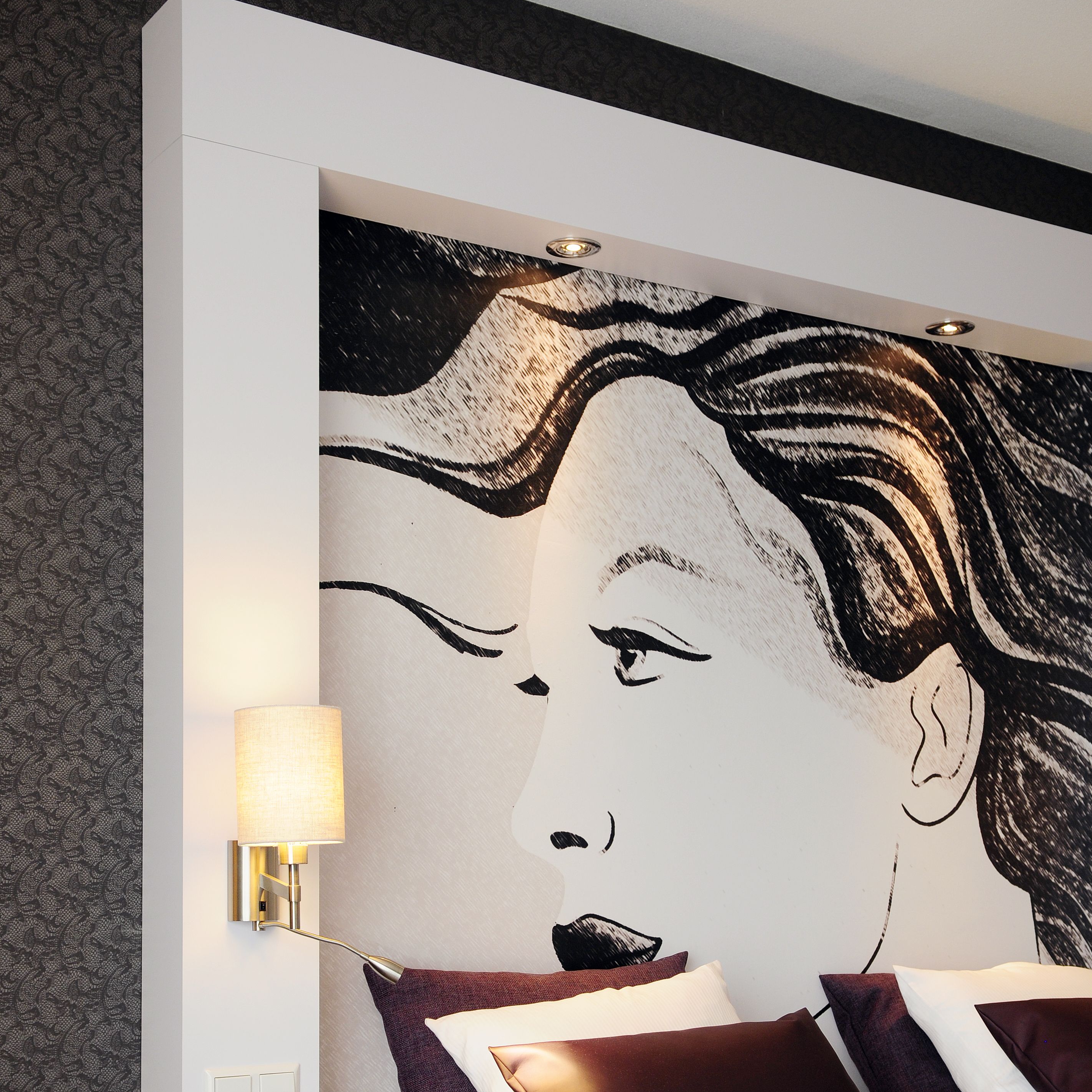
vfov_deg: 33.4
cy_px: 814
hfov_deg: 34.0
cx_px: 547
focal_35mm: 50
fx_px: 1785
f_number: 4
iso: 250
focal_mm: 26
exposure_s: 1/40
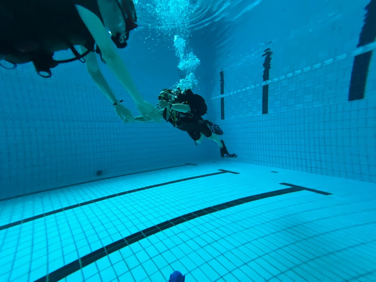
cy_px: 141
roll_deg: +2.9
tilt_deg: -2.2
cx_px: 188
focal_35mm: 13
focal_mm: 1.57
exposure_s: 1/60
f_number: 1.8
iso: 640
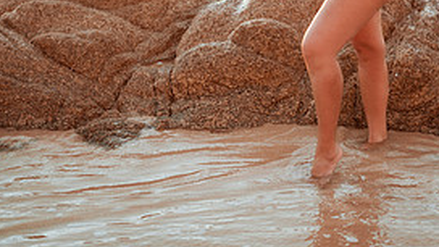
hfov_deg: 27.1
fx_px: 908
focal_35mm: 78
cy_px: -45
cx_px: 257
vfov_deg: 15.0
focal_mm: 35
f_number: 1.8
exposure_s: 1/100
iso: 50
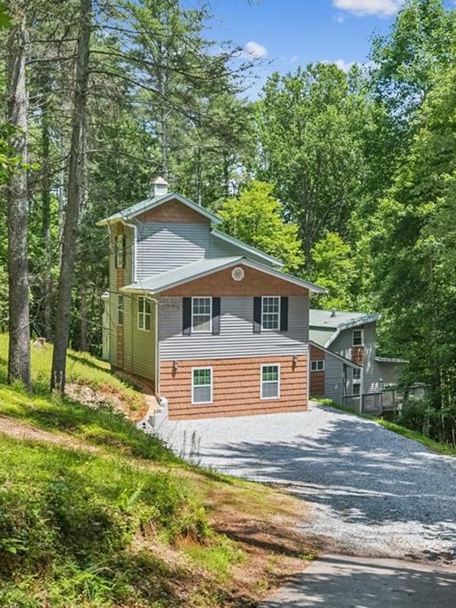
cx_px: 249
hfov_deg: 32.8
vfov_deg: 43.0
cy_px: 306
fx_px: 773
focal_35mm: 44
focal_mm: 20
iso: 400
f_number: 8
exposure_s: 1/400
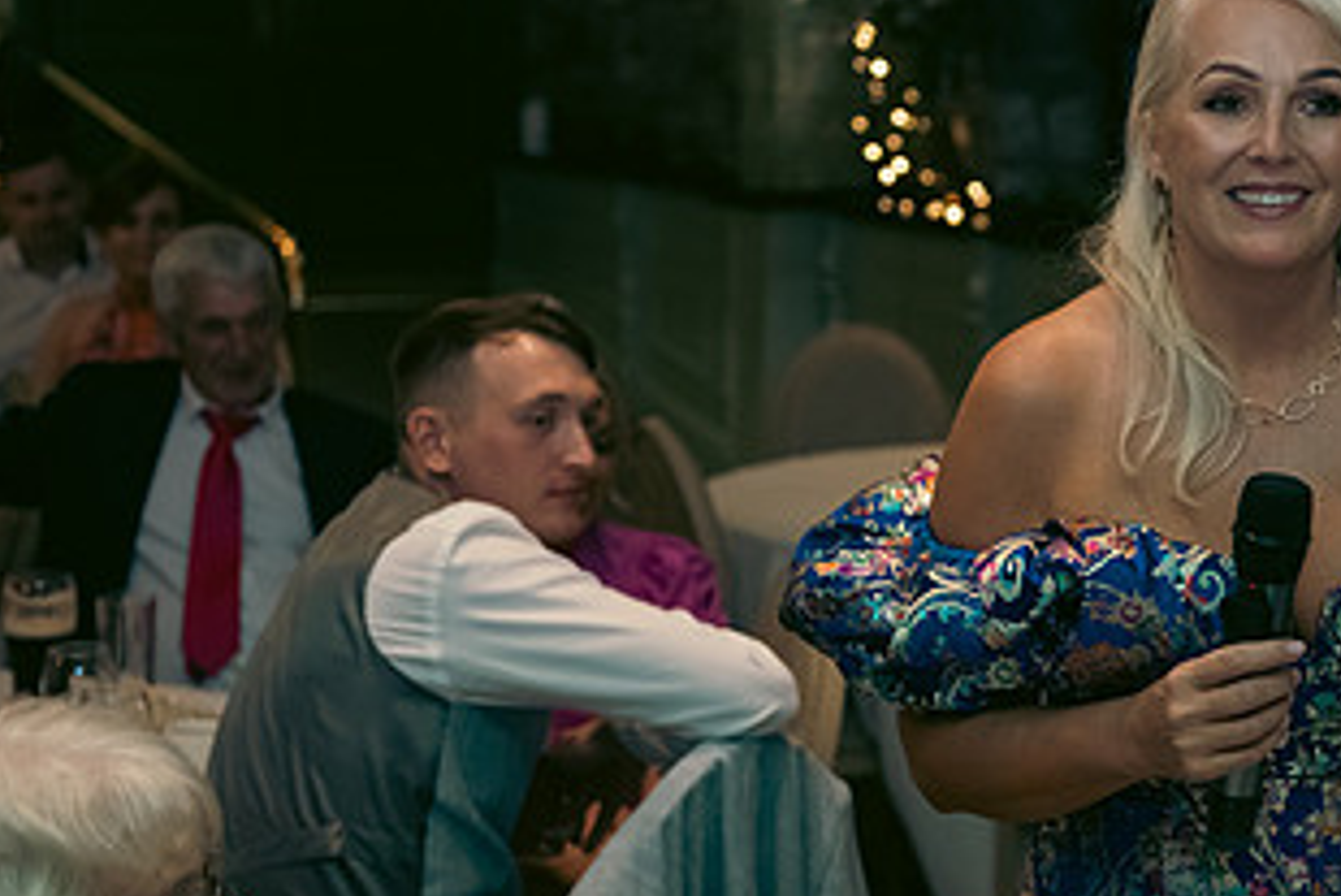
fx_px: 3838
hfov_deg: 19.4
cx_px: 1237
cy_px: 439
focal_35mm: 103
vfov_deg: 13.3
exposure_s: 1/160
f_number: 3.5
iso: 800
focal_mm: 55
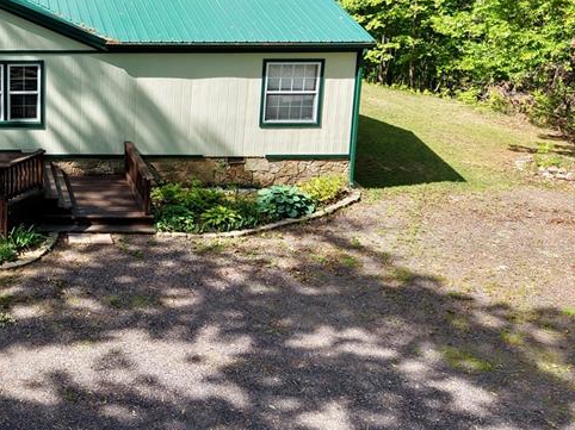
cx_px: -5
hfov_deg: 34.1
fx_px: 847
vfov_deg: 27.9
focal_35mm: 51
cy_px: 86
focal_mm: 8.67
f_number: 1.8
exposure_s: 1/160
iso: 100
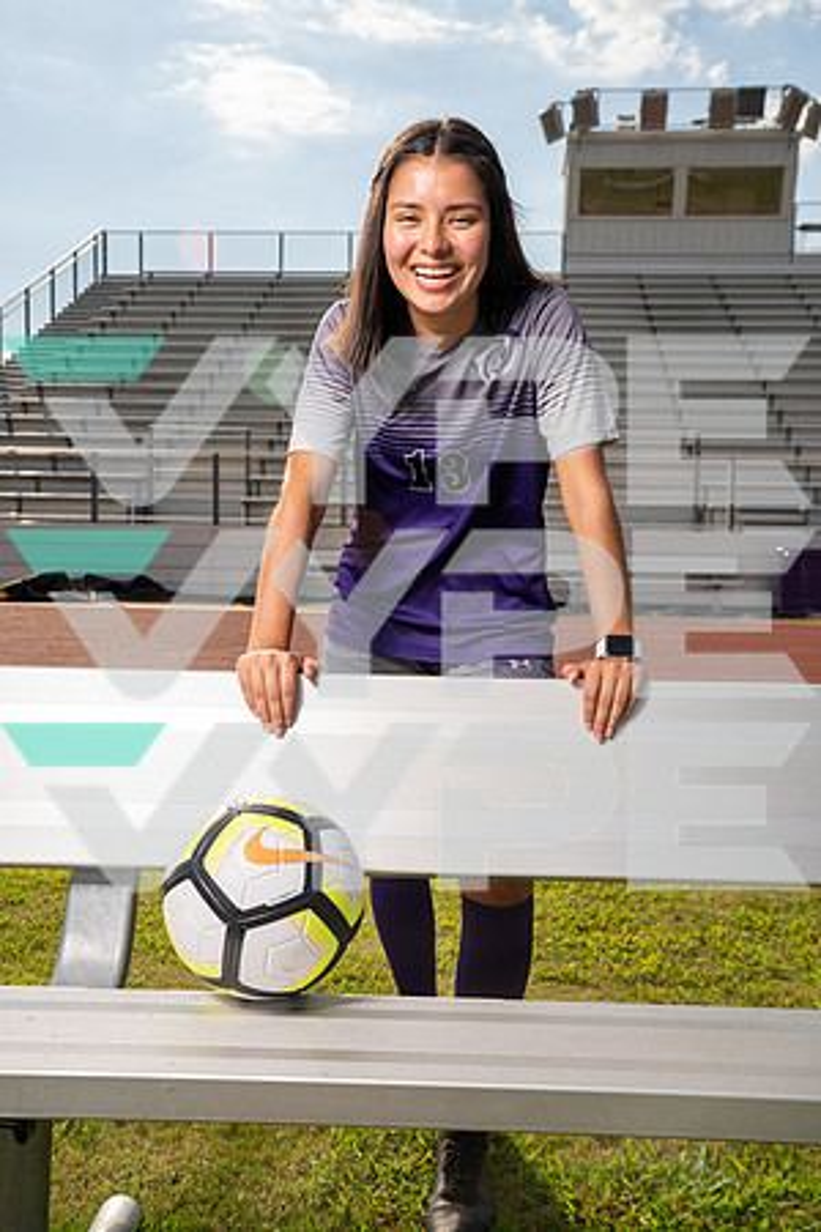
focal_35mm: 36
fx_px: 1231
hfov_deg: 36.9
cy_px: 616
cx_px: 410
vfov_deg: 53.1
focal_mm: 36
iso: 250
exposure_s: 1/640
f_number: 8
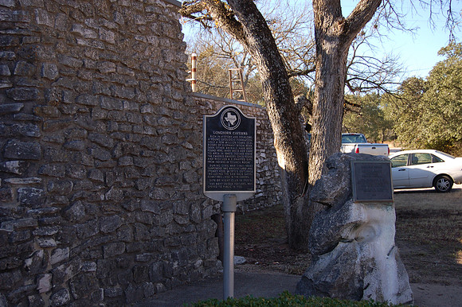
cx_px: 231
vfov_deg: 23.8
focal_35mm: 57
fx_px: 731
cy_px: 154
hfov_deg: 35.1
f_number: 5
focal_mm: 38
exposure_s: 1/320
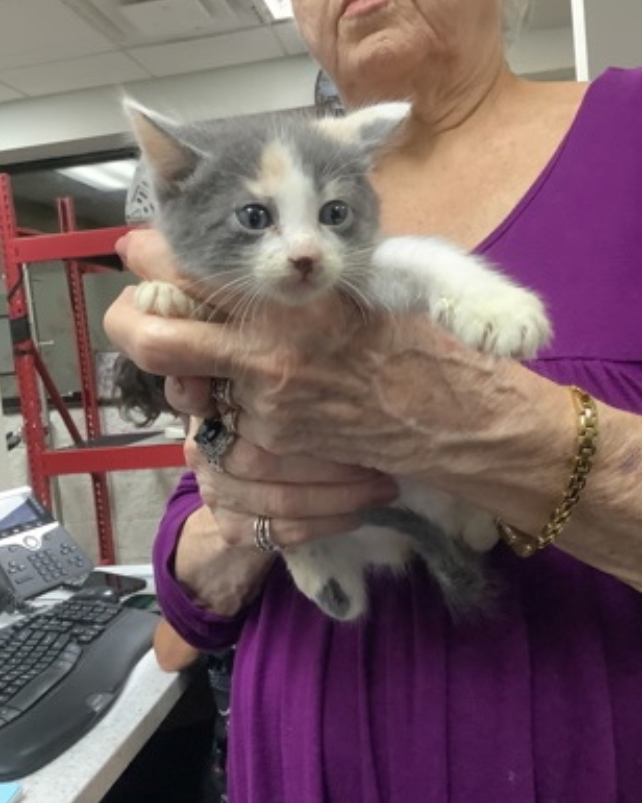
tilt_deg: -5.7
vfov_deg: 54.2
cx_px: 324
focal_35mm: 33
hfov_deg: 44.5
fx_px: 784
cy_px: 428
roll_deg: +5.8
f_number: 2.4
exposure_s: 1/60
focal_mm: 3.3
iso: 400
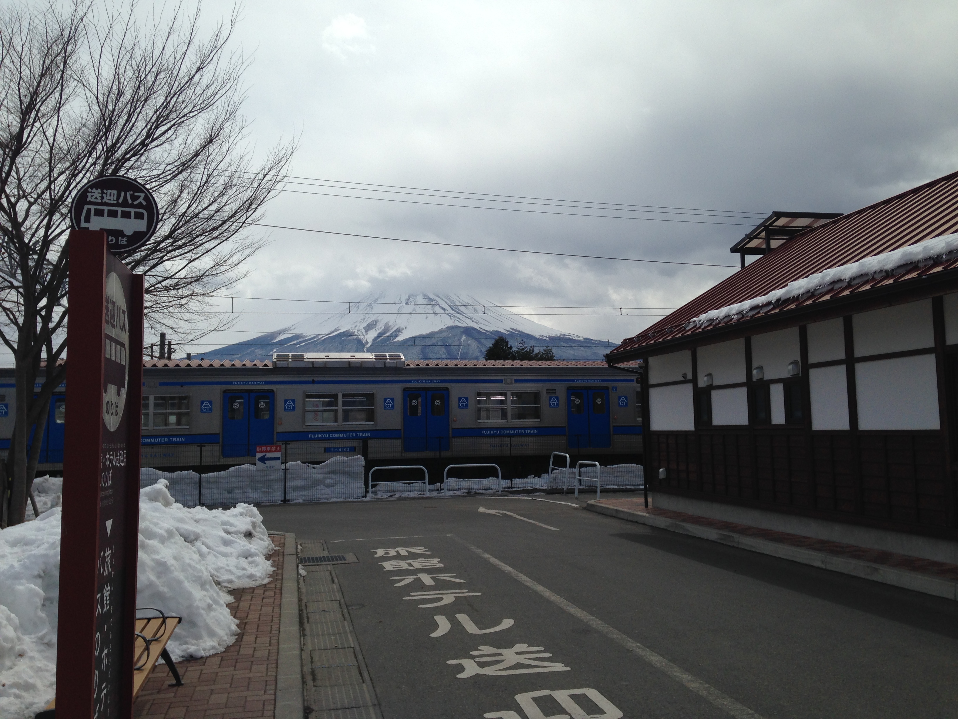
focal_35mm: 33
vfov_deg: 42.9
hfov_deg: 55.4
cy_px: 360
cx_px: 479
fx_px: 913
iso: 50
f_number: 2.4
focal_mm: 4.12
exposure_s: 1/3876
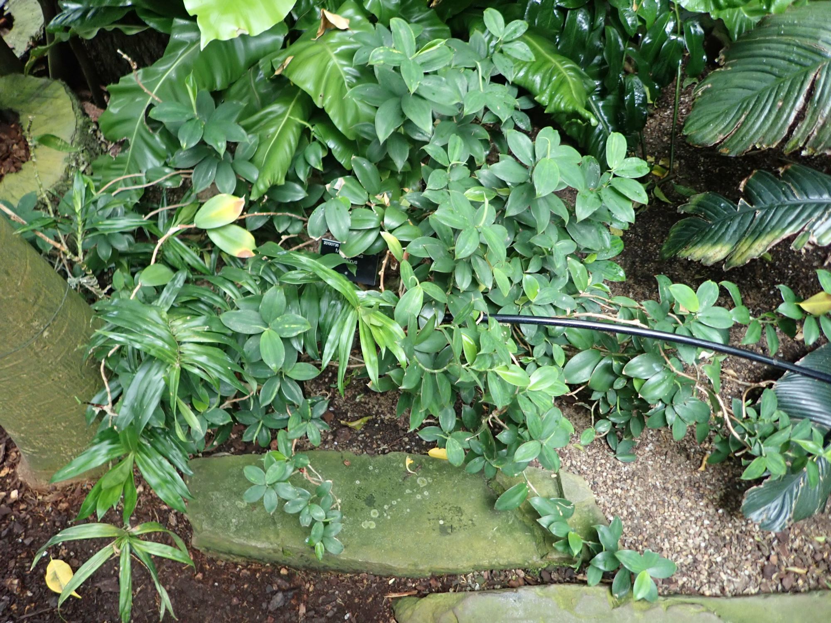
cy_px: 312
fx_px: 600
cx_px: 416
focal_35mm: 25
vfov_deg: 54.9
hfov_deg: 69.4
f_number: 2
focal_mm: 4.5
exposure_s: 1/30
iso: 320
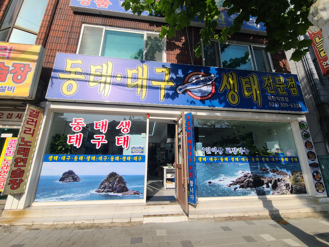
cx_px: 164
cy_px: 124
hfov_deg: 106.2
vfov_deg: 89.9
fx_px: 124
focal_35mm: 13
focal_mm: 2.2
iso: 50
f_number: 2.2
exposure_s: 1/1994
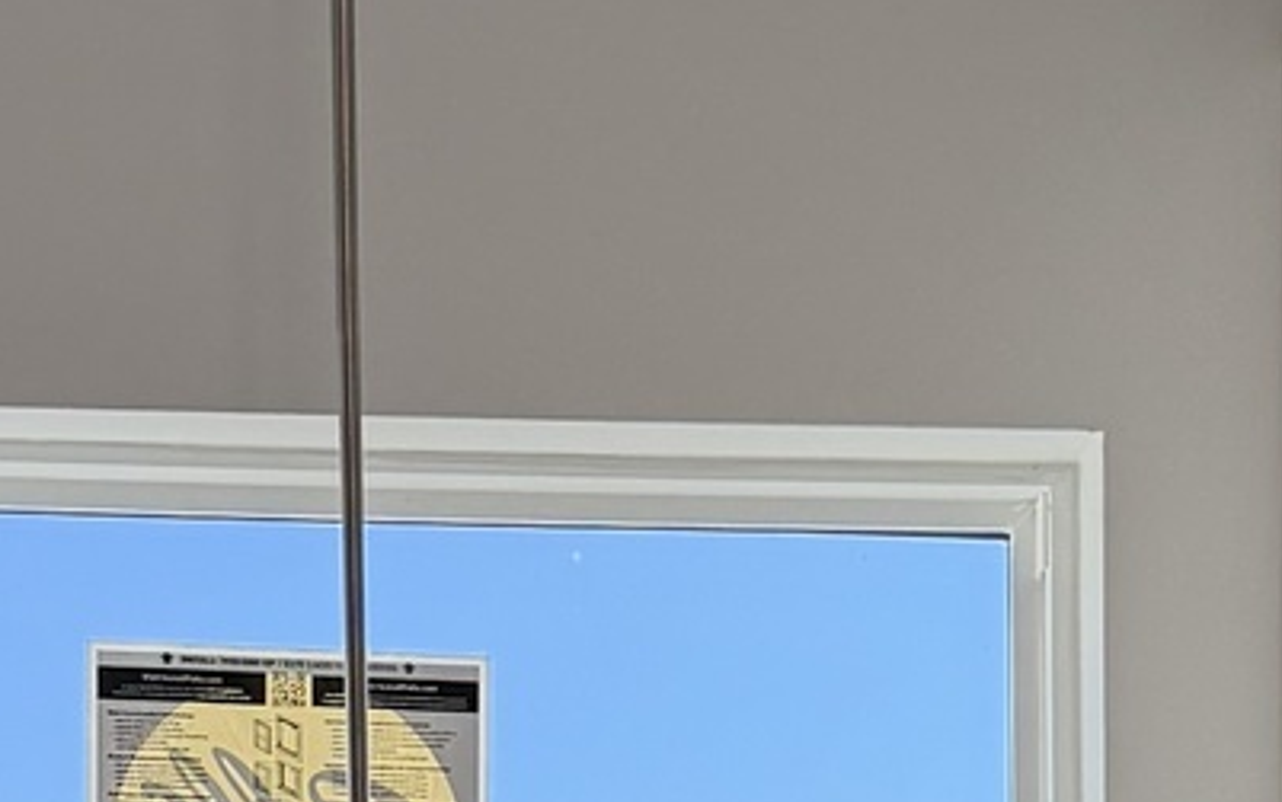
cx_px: 841
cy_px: 1872
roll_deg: +0.5
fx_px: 5103
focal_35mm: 146
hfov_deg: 14.3
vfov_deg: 8.3
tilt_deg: -1.4
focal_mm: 6.76
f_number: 1.78
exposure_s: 1/1553
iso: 100
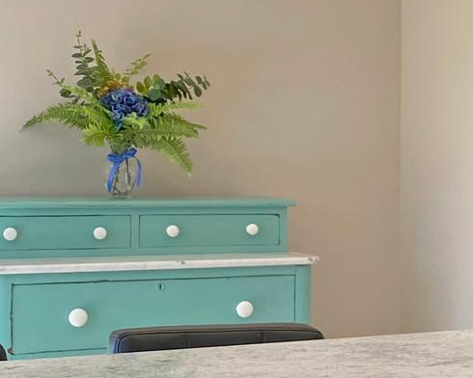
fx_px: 1484
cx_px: 672
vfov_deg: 14.5
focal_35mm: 106
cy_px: 270
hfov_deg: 16.7
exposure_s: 1/159
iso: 32
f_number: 1.8
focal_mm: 4.25
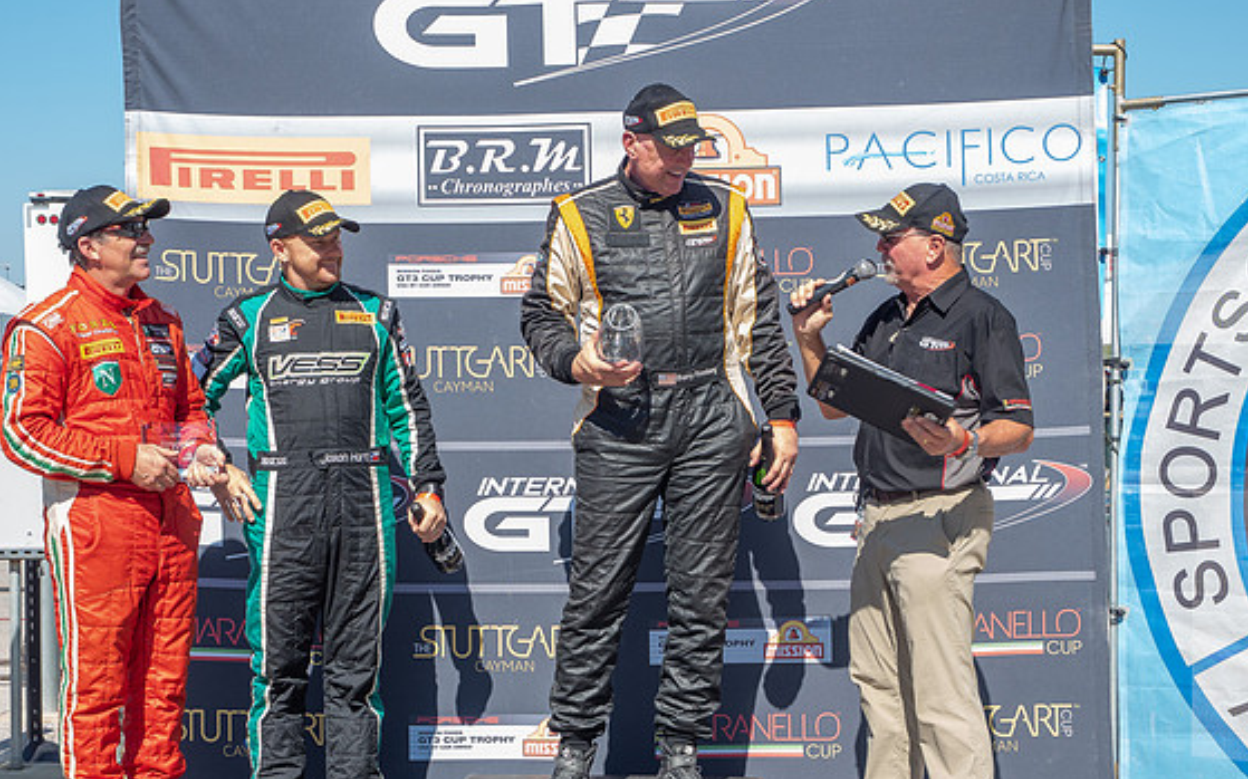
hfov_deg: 35.7
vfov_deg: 22.7
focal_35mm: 57
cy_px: 462
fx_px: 1938
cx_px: 680
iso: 64
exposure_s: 1/125
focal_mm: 23
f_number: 6.3
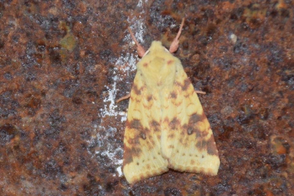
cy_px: 98
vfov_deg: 6.5
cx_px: 147
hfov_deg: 9.8
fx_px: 1715
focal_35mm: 210
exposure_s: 1/60
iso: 320
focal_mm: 140
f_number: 5.6
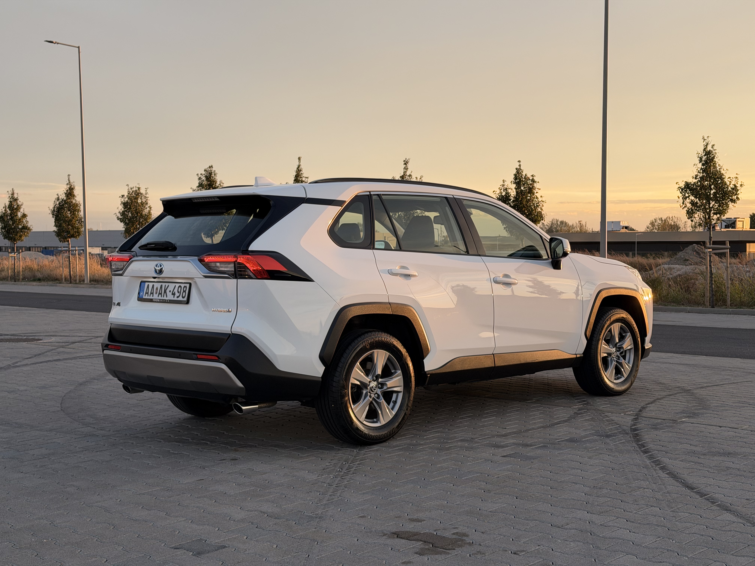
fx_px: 1047
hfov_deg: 39.7
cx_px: 378
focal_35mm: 48
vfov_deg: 30.3
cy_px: 283
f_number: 1.78
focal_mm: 6.76
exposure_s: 1/415
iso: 64
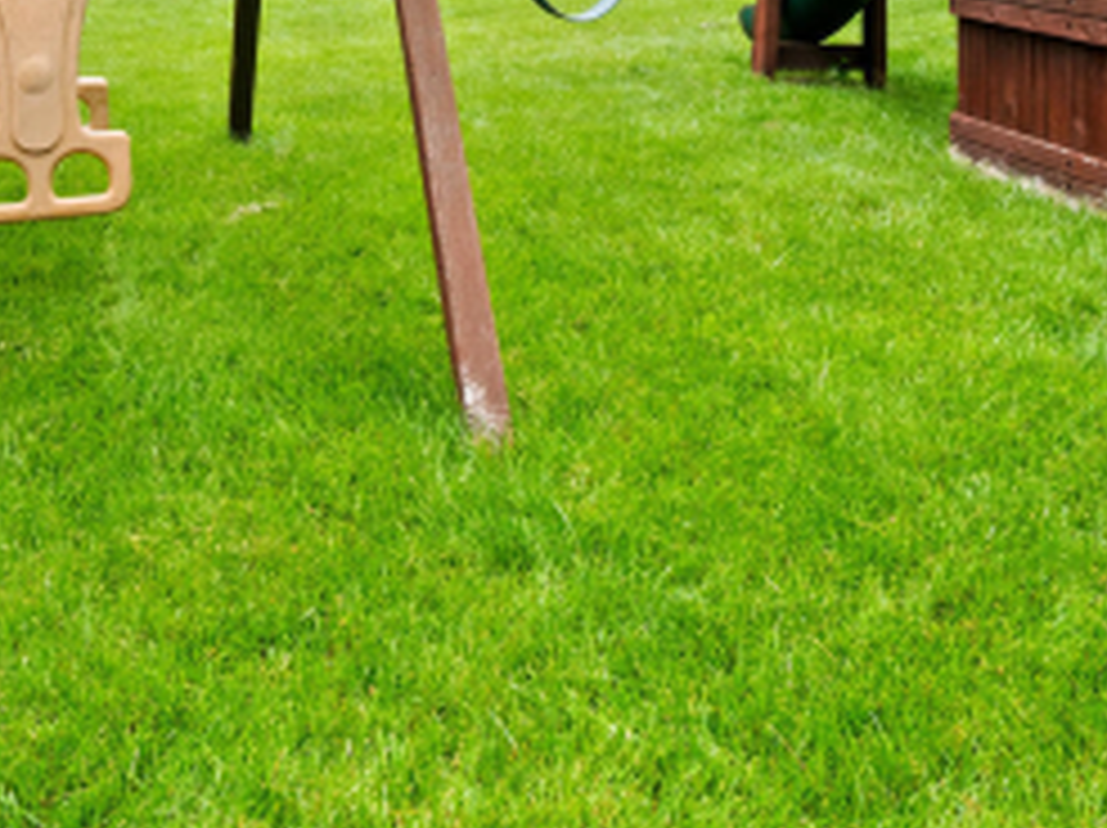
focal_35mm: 44
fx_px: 1406
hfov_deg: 42.9
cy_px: -117
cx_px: 626
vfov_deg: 29.2
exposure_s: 1/5
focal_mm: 10
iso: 400
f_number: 10
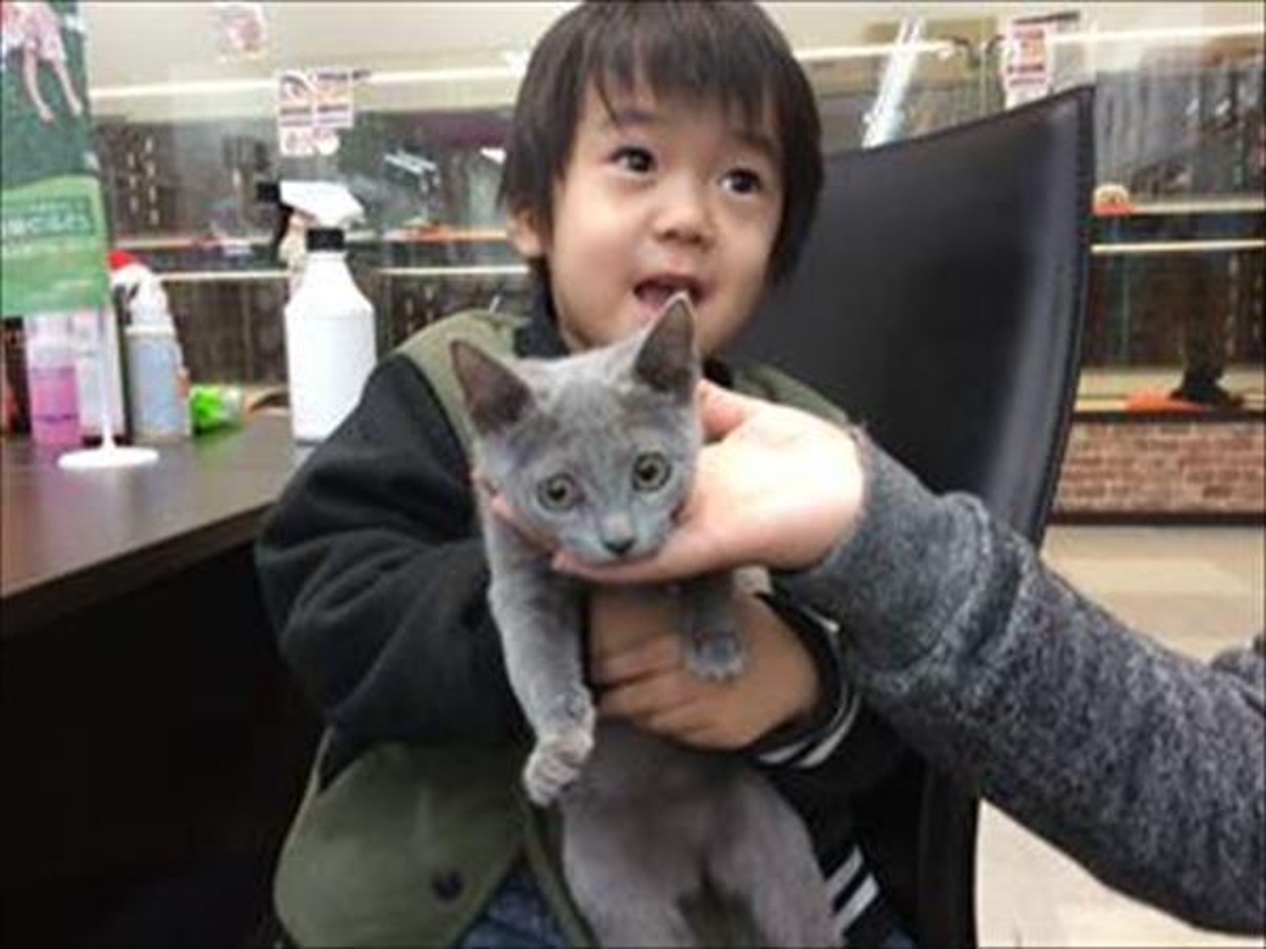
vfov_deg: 44.2
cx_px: 633
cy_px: 474
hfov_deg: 56.8
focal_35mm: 32
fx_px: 1170
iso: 64
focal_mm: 3.3
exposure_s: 1/24
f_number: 2.4
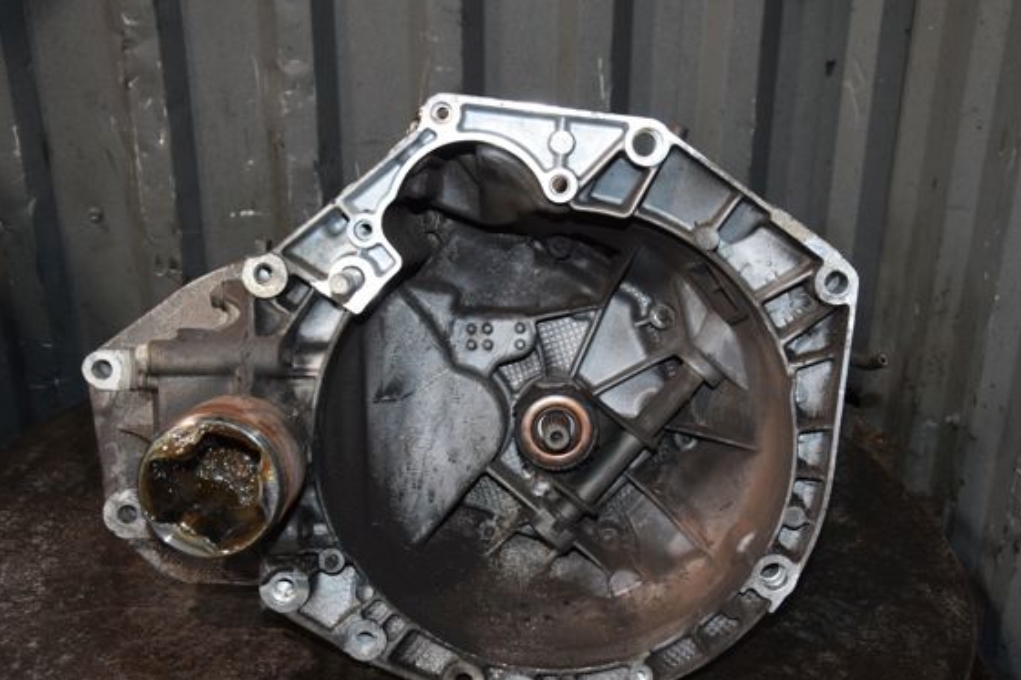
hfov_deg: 41.1
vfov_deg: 28.0
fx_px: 1361
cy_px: 374
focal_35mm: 48
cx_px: 562
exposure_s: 1/60
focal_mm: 28
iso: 1600
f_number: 5.6
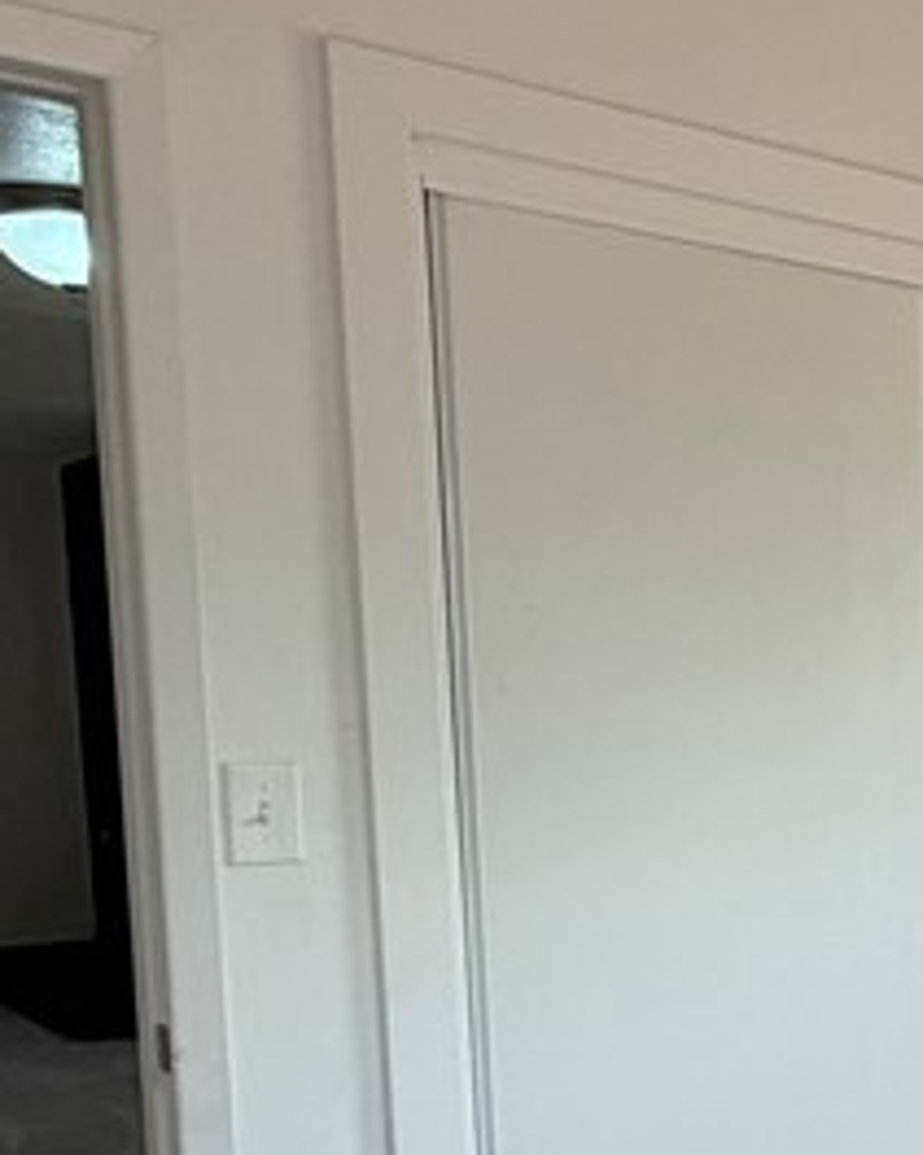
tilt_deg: -6.1
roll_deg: +0.3
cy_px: 884
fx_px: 1811
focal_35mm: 53
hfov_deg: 23.1
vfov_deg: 34.5
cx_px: 1382
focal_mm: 2.22
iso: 125
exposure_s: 1/121
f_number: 2.2
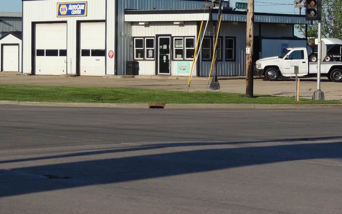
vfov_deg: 9.4
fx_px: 1296
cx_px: 194
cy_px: 44
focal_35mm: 139
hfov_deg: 15.0
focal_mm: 15.1
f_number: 4
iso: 100
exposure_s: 1/1250
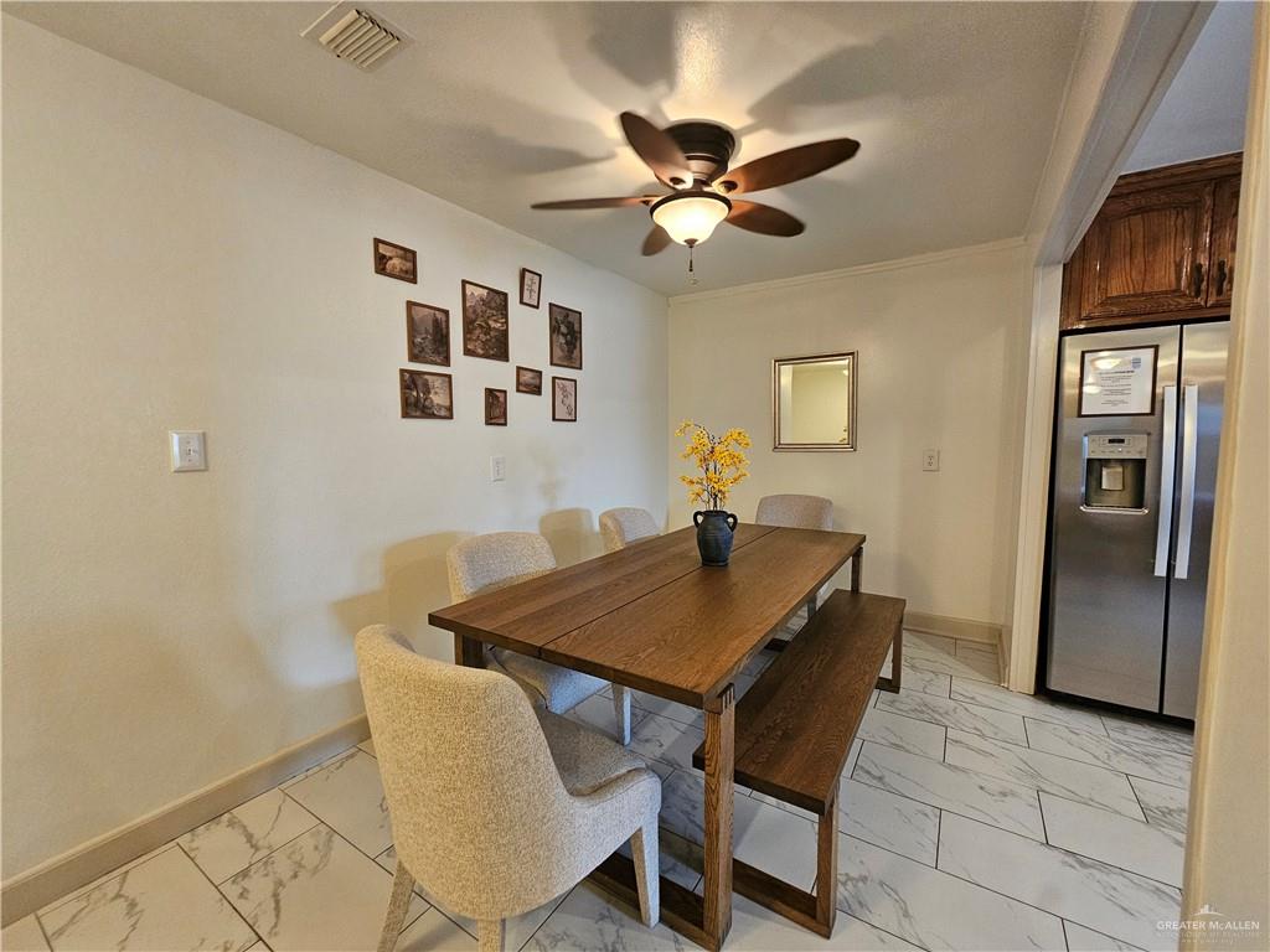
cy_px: 476
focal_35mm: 13
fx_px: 477
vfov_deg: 89.9
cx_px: 635
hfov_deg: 106.2
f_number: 2.2
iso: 400
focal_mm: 2.2
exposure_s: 1/40
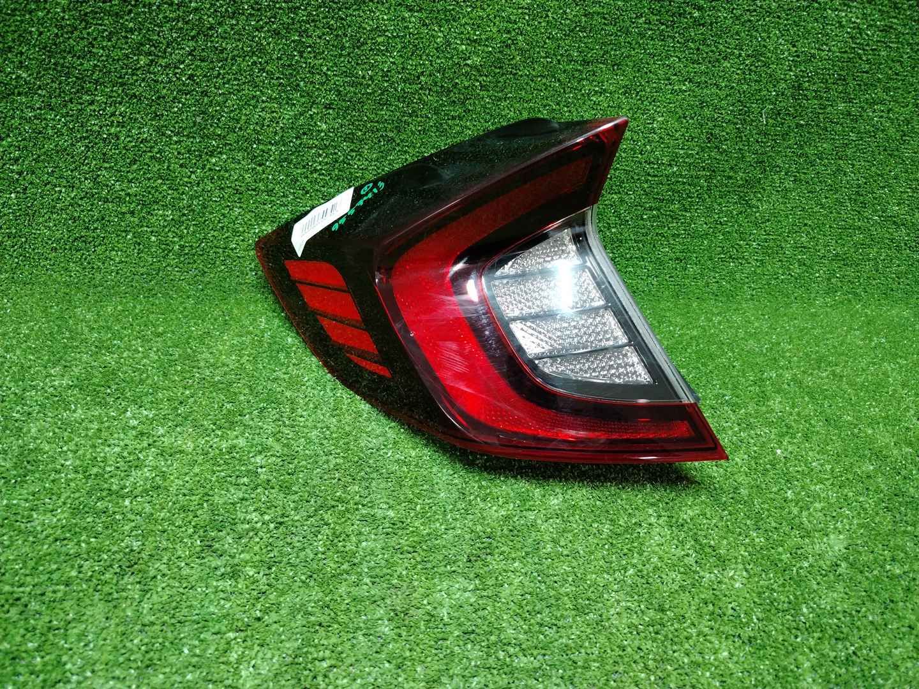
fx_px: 637
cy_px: 344
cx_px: 460
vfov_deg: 56.8
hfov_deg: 71.6
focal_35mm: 24
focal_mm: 5.25
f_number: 1.75
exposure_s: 1/33
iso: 479
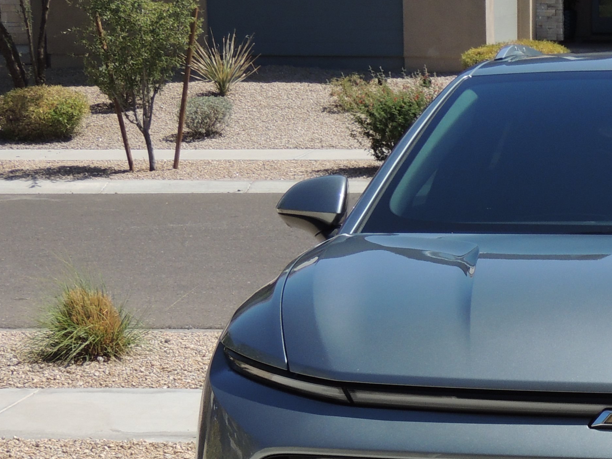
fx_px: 2051
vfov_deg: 12.6
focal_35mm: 116
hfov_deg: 16.4
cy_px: 488
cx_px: 707
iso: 100
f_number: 3.5
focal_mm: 8.3
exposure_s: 1/1000
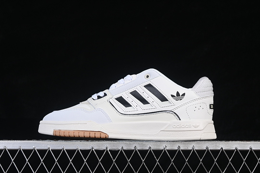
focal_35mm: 75
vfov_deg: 18.2
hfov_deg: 27.0
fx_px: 542
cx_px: 130
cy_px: 86
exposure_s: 1/80
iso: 160
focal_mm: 50
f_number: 8
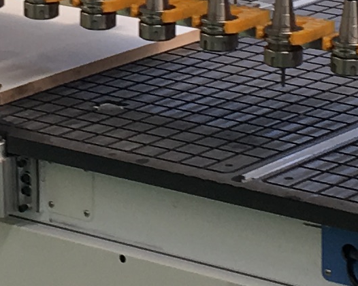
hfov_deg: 8.9
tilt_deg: -10.1
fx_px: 2300
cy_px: -100
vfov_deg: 7.1
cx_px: 53
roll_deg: +0.7
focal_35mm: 217
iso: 25
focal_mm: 4.15
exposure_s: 1/50
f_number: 2.2
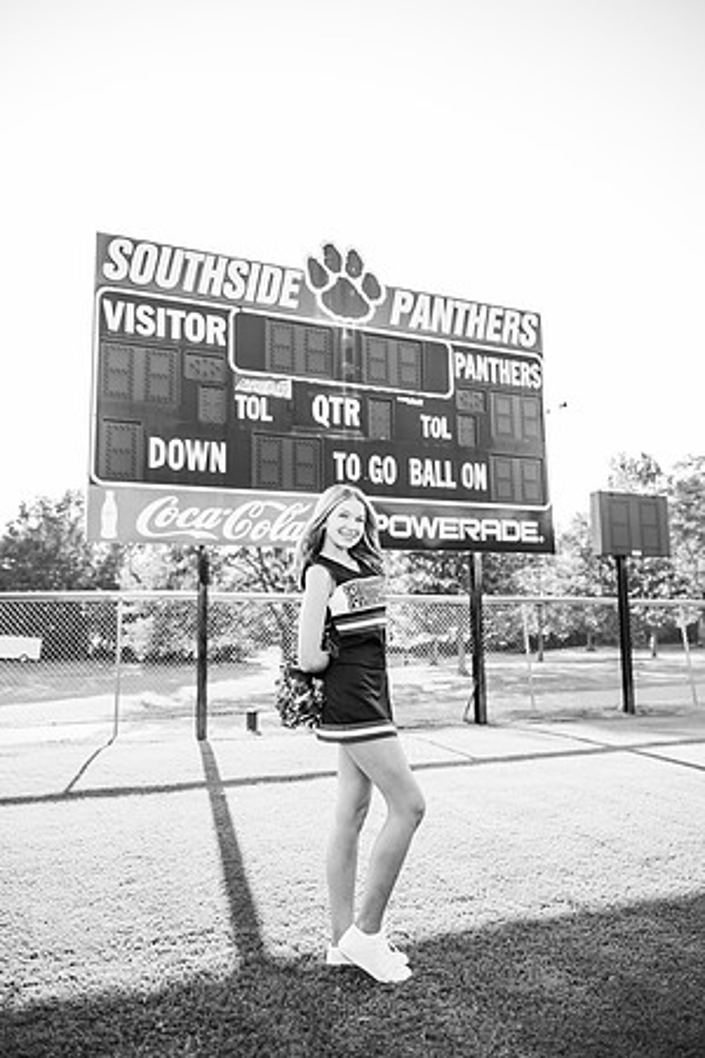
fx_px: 705
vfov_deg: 73.7
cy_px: 529
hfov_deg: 53.1
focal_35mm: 24
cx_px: 352
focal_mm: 24
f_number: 2.8
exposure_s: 1/800
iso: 200
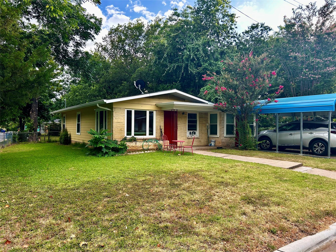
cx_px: 168
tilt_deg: +1.3
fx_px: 252
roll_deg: -1.2
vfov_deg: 53.1
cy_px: 126
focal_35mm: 26
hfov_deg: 67.3
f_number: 1.5
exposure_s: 1/666
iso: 50
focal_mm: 5.7
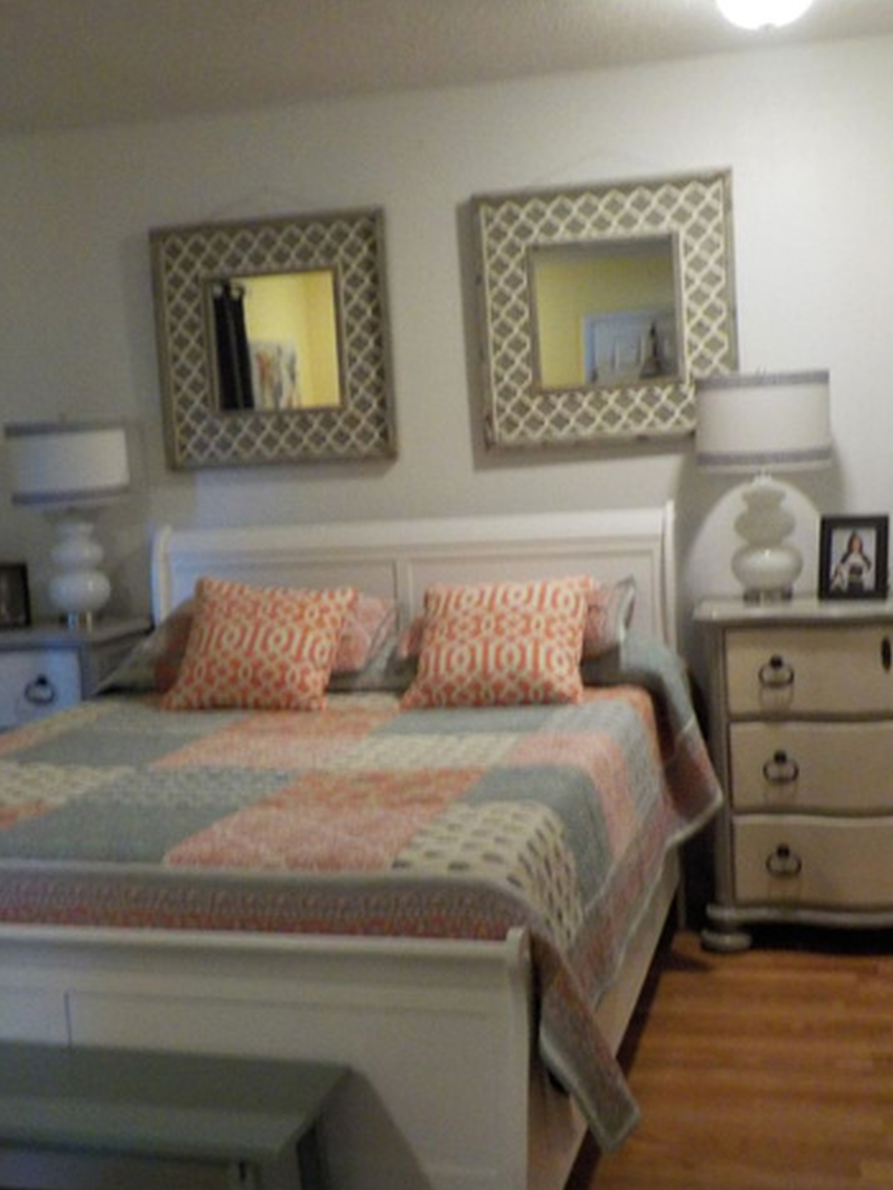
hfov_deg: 35.1
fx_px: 1410
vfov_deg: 45.8
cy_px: 587
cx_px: 384
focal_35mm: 41
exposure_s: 1/30
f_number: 3.3
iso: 400
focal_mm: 4.1
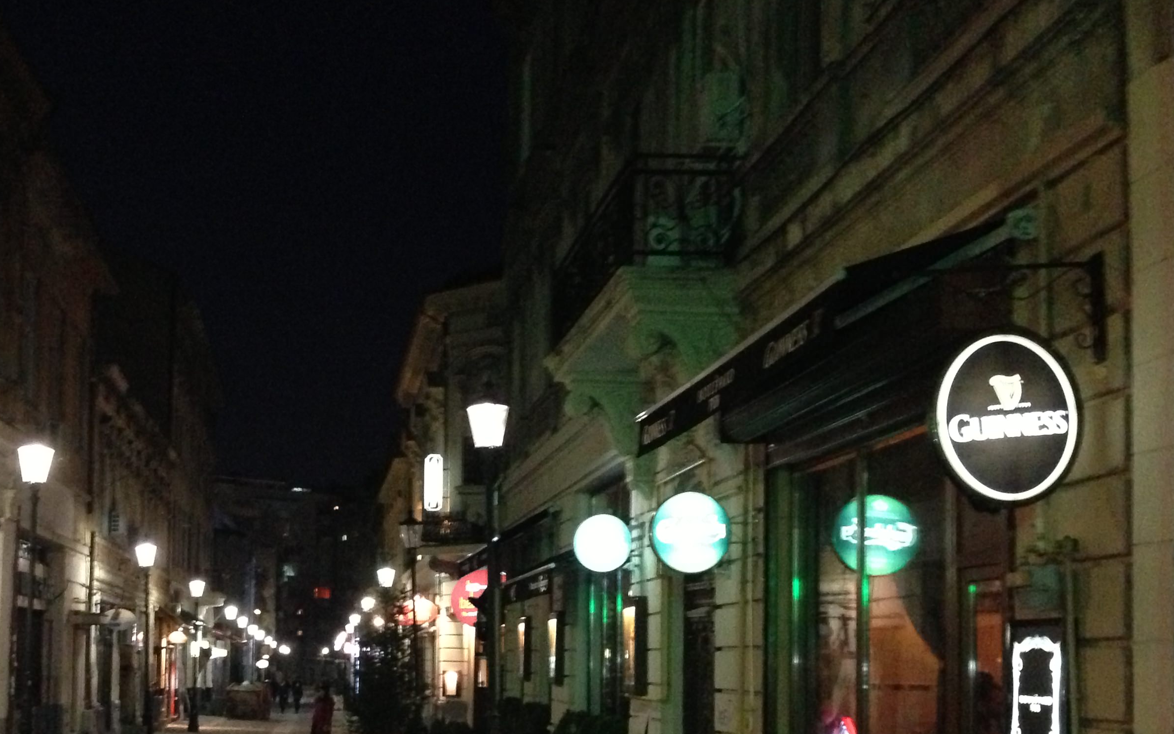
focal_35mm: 48
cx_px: 382
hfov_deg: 41.2
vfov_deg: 26.4
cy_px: 591
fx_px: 1536
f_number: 2.4
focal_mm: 4.13
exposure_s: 1/16
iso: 800
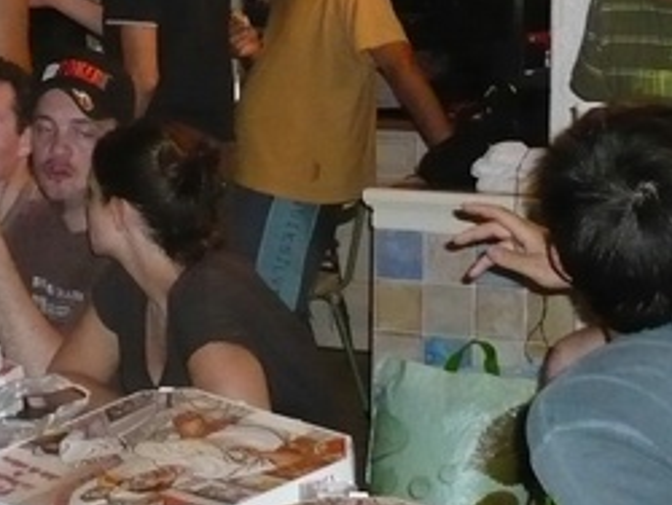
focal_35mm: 112
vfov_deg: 13.1
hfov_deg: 17.2
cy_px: 21
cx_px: 32
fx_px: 2176
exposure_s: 1/30
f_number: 2.8
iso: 500
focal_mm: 5.8
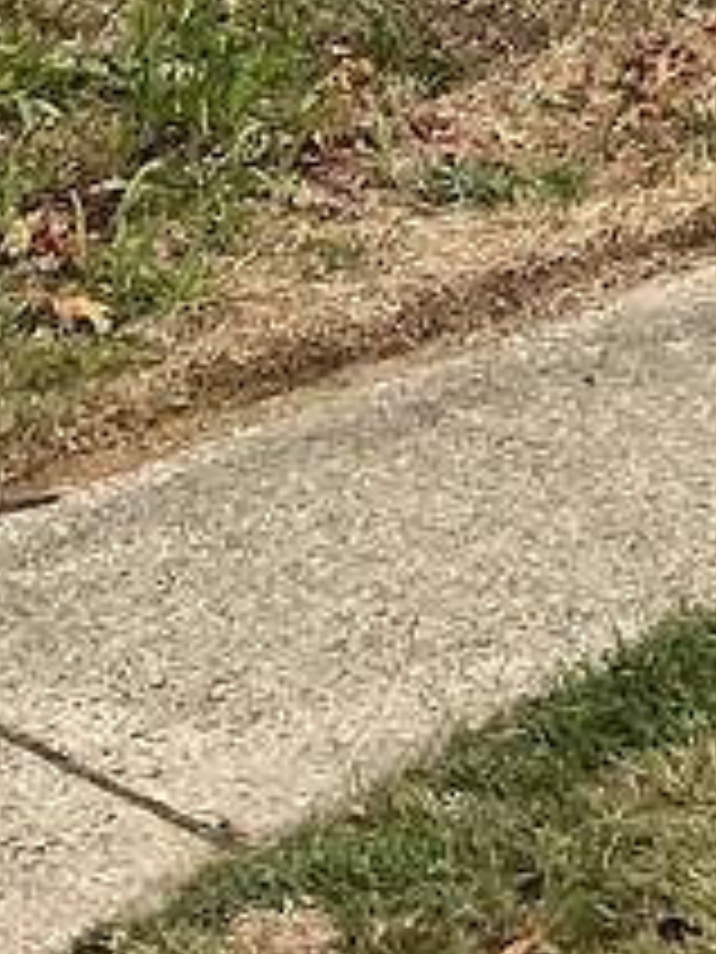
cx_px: 1621
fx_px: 4082
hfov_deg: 9.2
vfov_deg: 11.7
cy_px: -1066
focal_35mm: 148
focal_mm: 3
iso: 16
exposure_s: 1/1342
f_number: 1.8
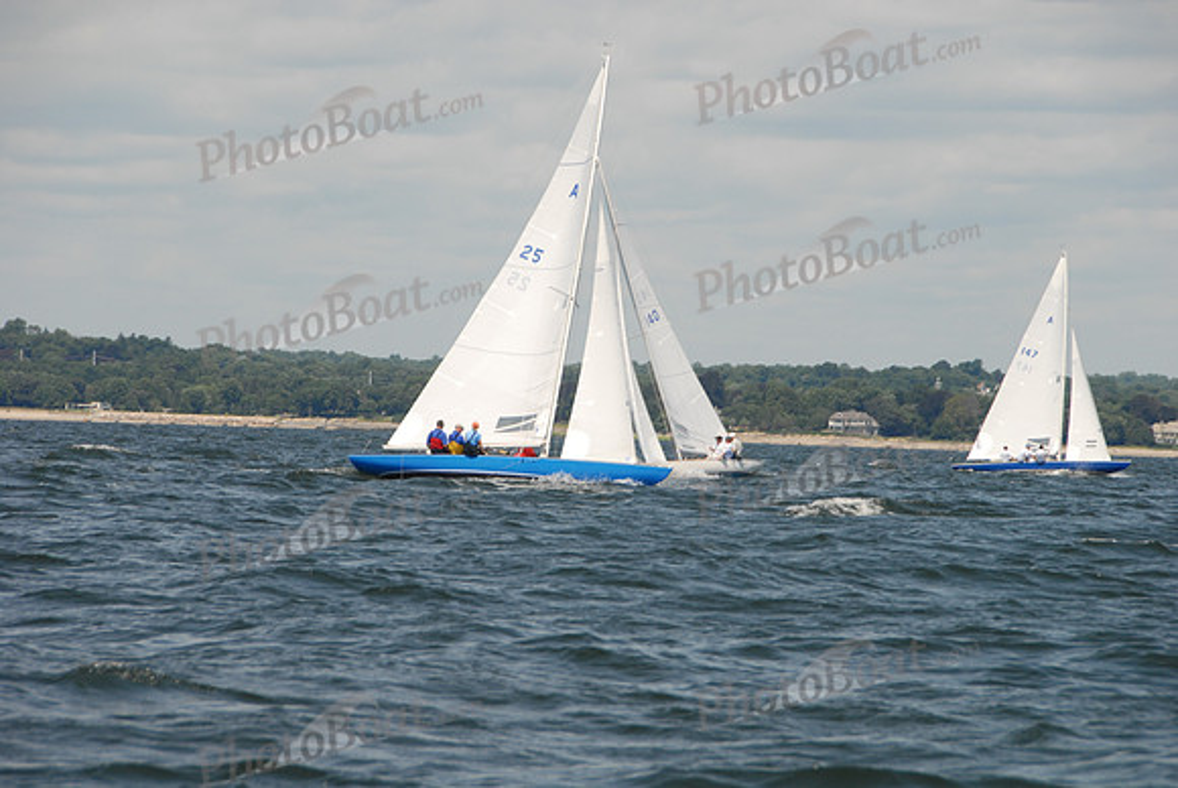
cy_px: 394
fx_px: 6633
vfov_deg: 6.8
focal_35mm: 202
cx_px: 589
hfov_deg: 10.1
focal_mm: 135
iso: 200
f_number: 8
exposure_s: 1/500
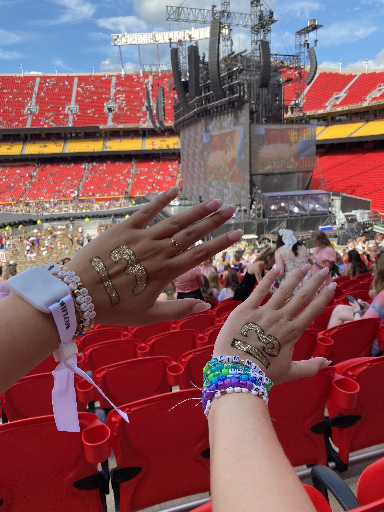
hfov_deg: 53.1
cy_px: 256
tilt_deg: -12.8
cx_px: 192
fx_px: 385
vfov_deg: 67.3
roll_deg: +2.0
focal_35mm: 26
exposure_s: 1/1135
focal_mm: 4.25
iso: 32
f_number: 1.8
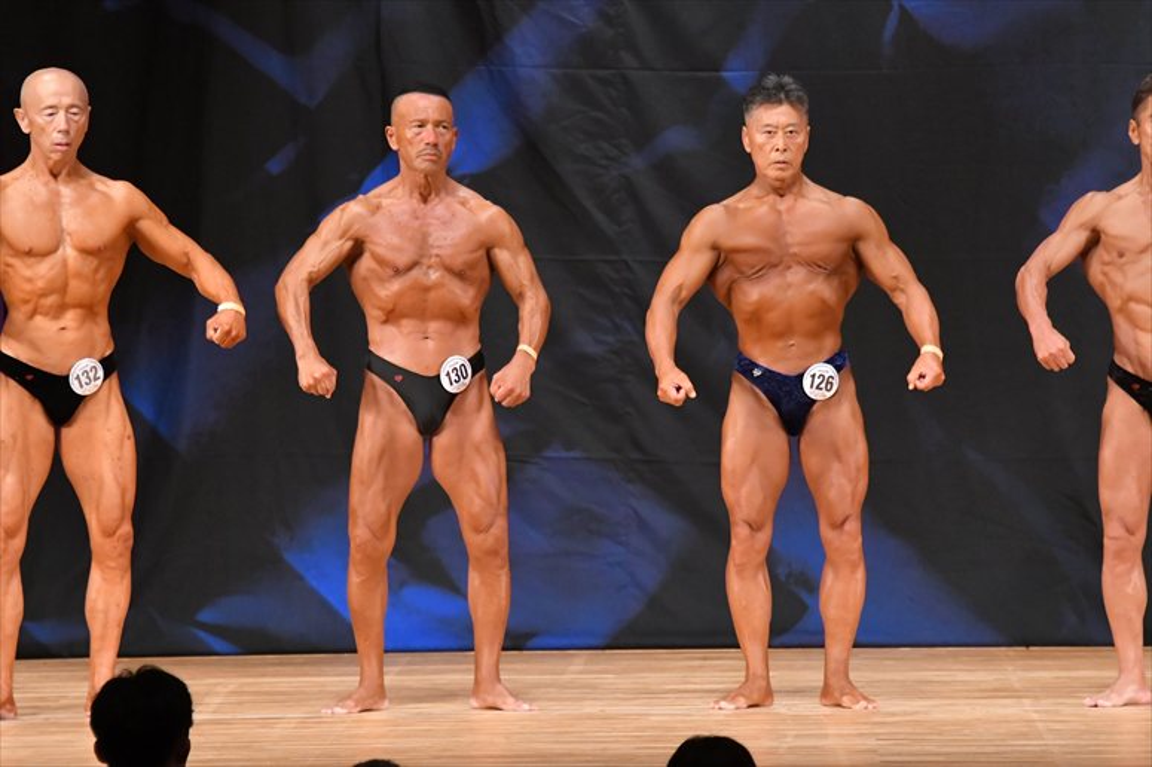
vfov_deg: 5.1
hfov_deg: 7.6
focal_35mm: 270
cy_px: 384
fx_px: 8636
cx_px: 576
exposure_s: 1/400
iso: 6400
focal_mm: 180
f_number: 5.6
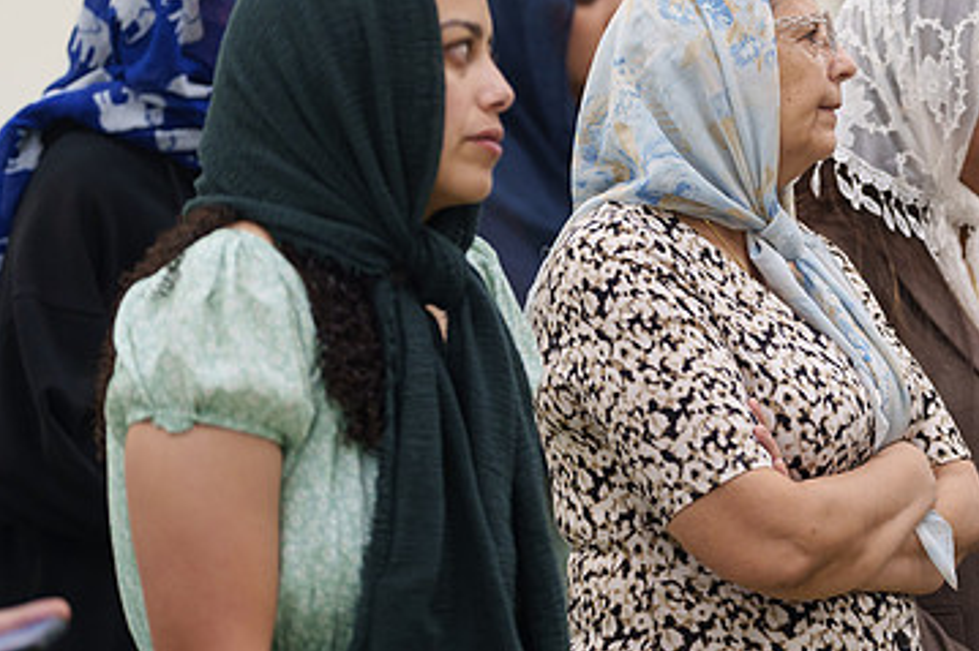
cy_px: 264
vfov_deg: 7.3
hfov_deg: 11.0
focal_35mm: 187
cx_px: 788
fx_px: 5083
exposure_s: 1/200
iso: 1250
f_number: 2.8
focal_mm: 107
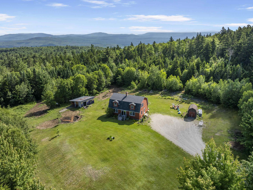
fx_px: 183
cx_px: 127
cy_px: 92
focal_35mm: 25
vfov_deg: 54.8
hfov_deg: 69.4
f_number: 2.8
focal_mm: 12.29
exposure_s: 1/5000
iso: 200
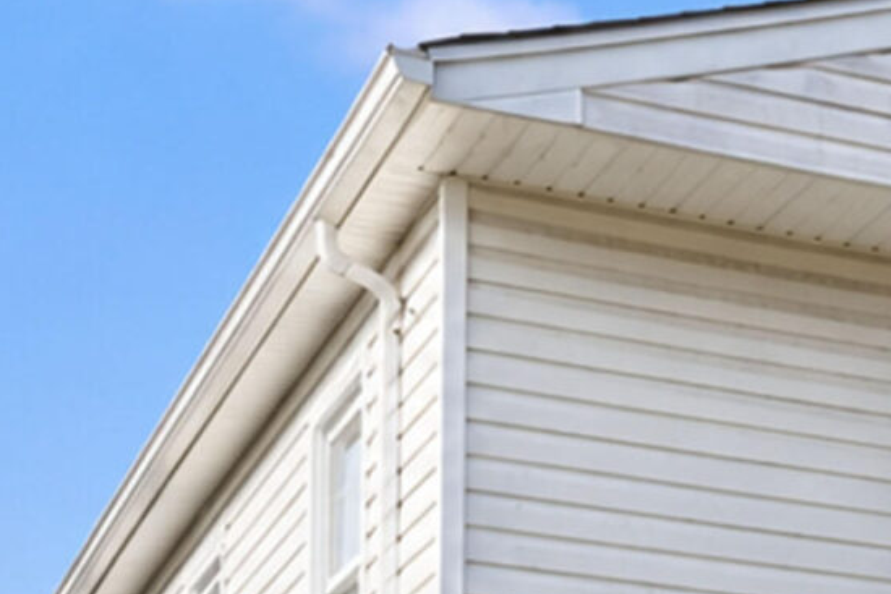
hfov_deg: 15.1
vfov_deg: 10.6
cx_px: 1409
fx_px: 3053
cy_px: 1012
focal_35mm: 123
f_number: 9
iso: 100
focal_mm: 26.5
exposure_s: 1/125
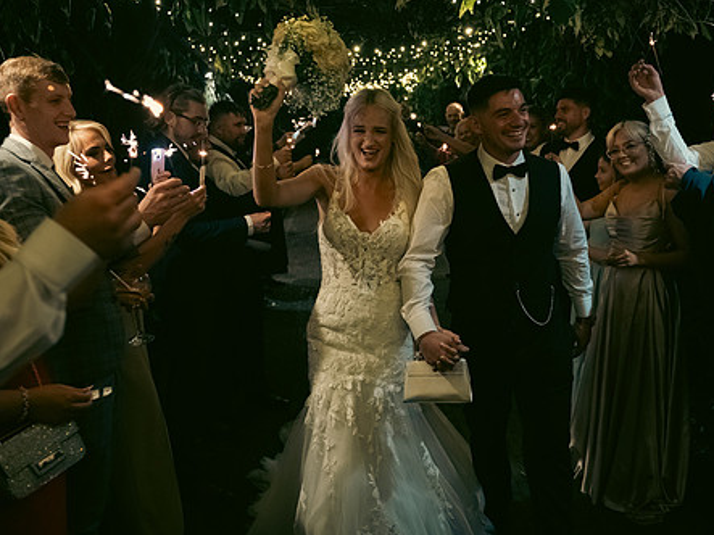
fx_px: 701
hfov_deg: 53.9
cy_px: 244
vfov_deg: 41.7
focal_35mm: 34
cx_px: 390
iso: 2500
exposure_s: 1/160
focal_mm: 27
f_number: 3.5
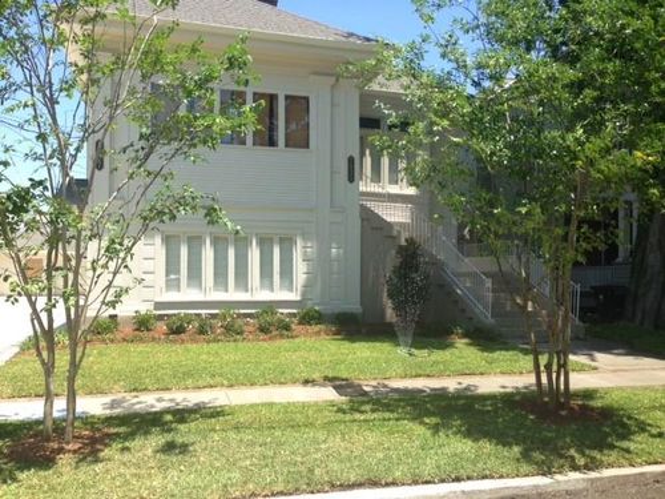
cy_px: 250
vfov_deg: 42.9
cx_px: 332
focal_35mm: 33
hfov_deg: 55.4
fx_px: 634
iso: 50
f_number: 2.4
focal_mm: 4.12
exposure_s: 1/630
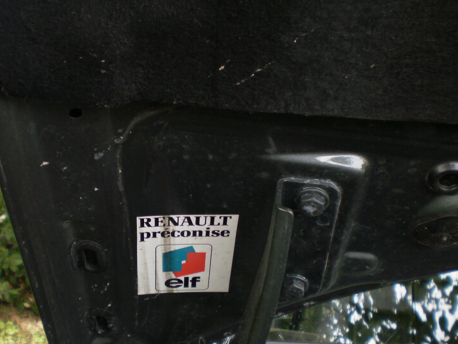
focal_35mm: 51
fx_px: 675
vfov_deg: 28.5
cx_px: 159
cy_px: 183
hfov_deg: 37.2
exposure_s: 1/100
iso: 100
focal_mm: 6.3
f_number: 3.1
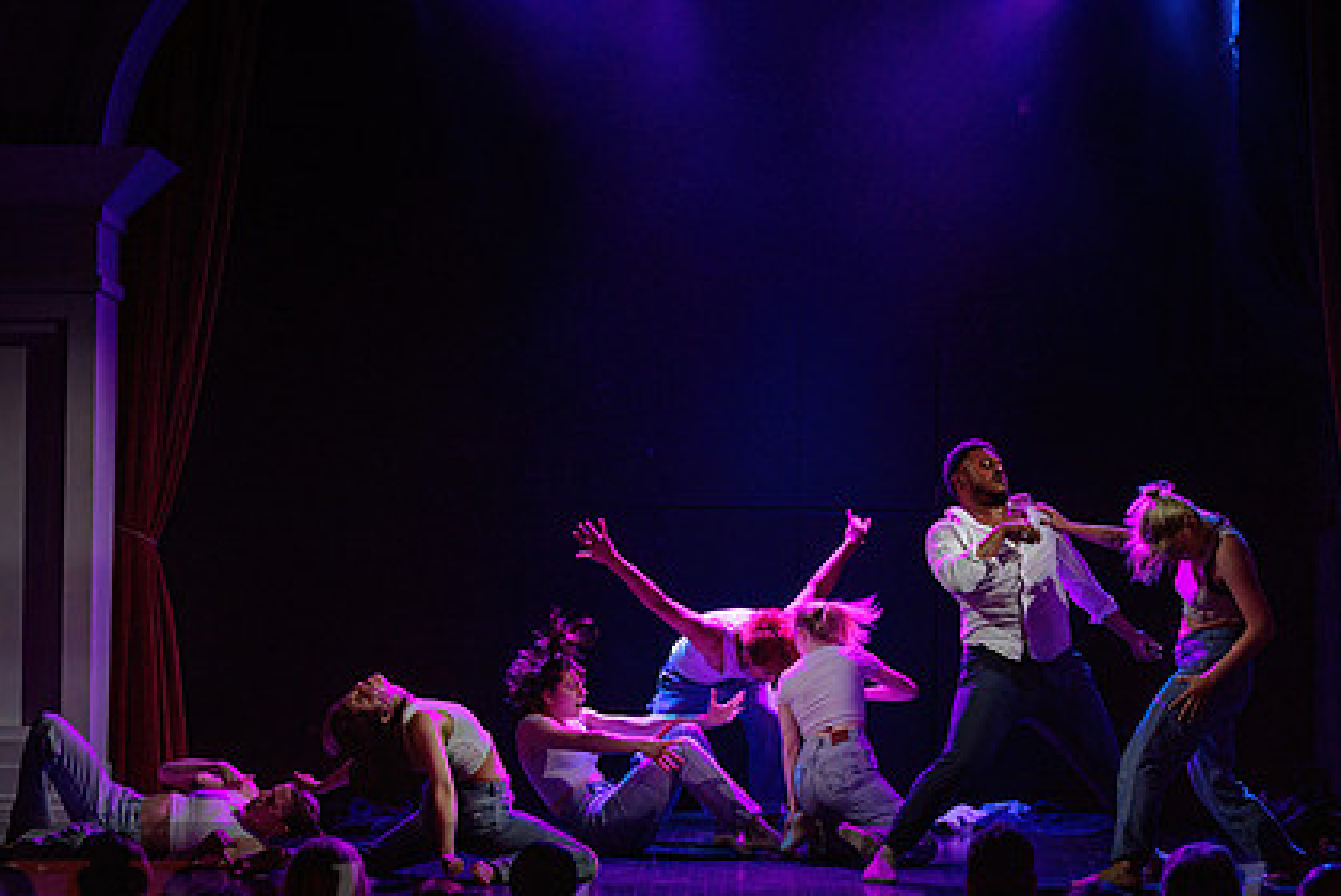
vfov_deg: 12.1
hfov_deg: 18.0
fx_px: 4212
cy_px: 491
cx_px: 916
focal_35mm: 113
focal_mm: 70
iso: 1600
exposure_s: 1/250
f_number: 2.8
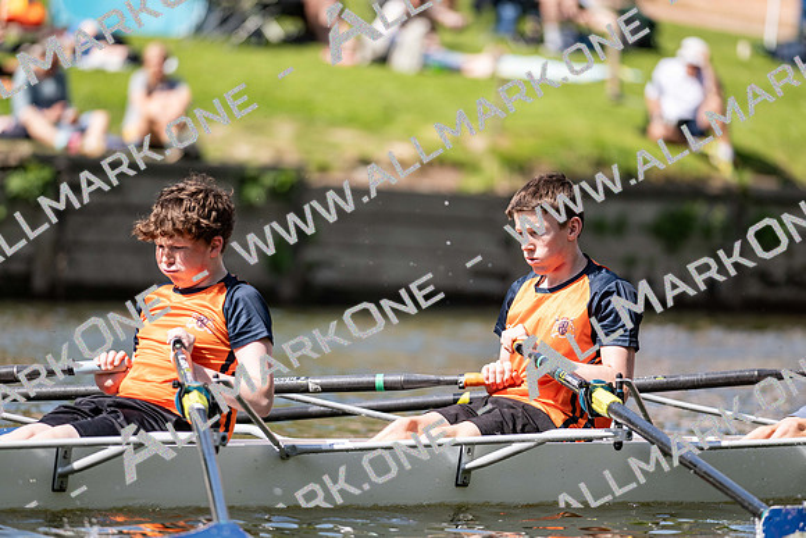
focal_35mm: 300
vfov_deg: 4.6
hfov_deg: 6.9
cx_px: 403
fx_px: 6721
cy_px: 269
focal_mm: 300
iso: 500
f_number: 4
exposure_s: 1/2500
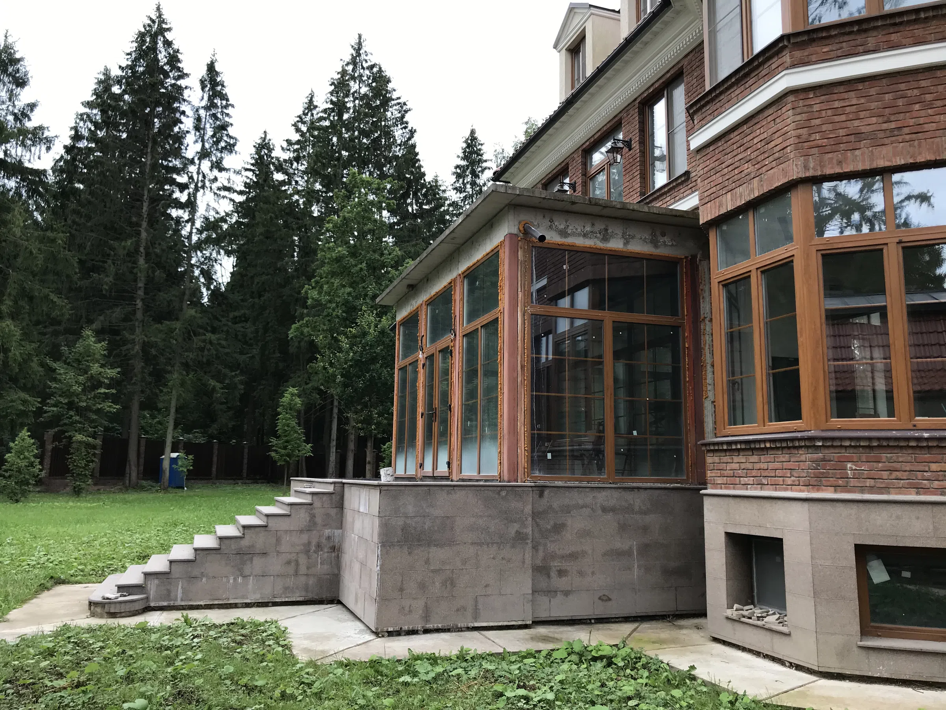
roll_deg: -1.2
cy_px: 355
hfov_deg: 63.4
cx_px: 473
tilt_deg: +10.2
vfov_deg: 49.7
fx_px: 765
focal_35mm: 28
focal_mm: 3.99
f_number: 1.8
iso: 20
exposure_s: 1/532
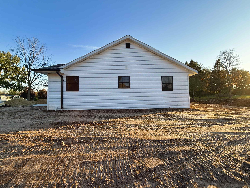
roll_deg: +0.8
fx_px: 101
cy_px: 94
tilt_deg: +3.1
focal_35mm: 14
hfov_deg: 102.1
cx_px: 125
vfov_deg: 85.7
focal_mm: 2.22
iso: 50
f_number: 2.2
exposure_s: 1/381
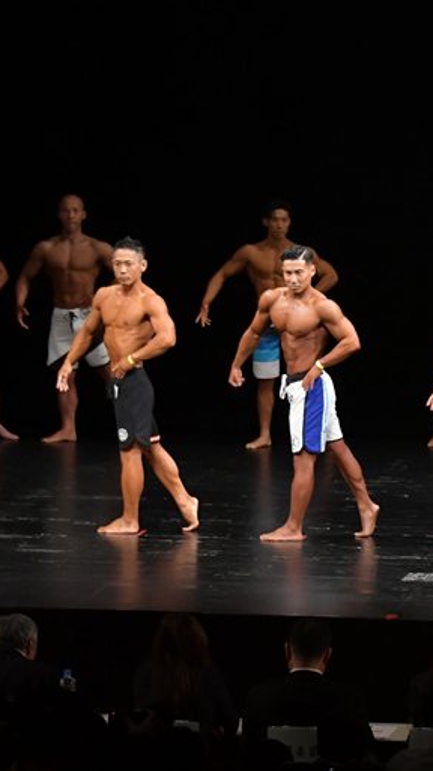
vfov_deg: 10.7
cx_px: 530
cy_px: 386
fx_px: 4109
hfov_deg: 6.0
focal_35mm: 201
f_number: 5.6
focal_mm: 85
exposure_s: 1/400
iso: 3200
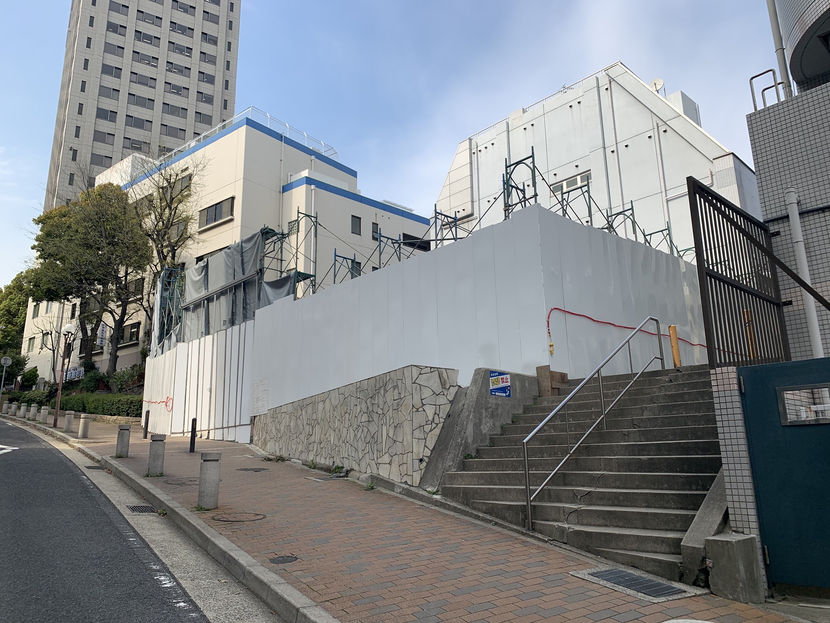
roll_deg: +0.0
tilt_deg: +16.5
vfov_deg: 53.1
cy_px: 312
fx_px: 623
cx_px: 415
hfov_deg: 67.3
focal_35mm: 26
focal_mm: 4.25
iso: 25
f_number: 1.8
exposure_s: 1/1560
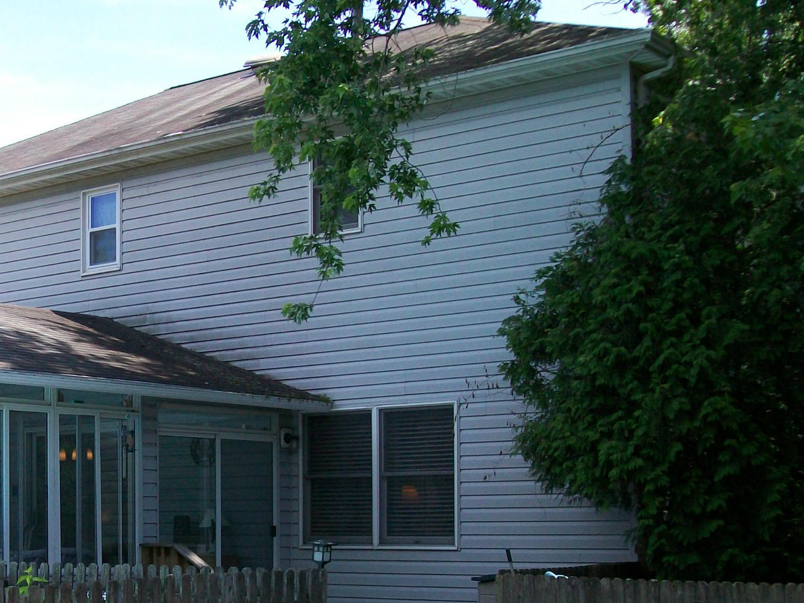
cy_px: 461
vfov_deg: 22.4
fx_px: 1510
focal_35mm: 65
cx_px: 84
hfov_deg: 28.7
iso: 64
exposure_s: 1/400
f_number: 2.7
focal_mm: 6
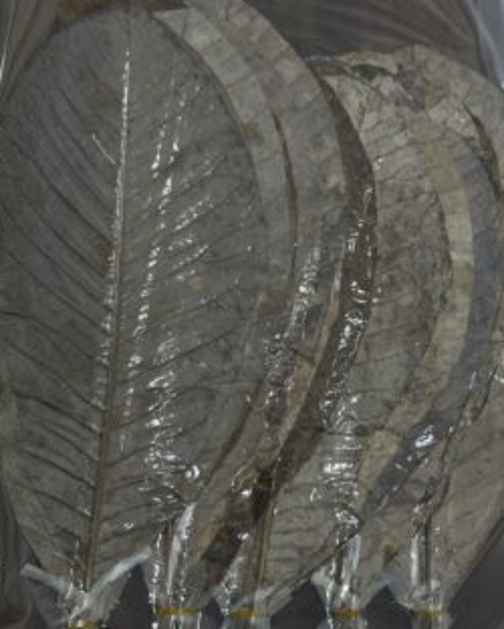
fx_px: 1118
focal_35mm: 60
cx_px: 274
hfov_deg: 25.4
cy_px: 343
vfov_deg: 31.4
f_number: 1.78
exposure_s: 1/60
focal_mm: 6.76
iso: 64
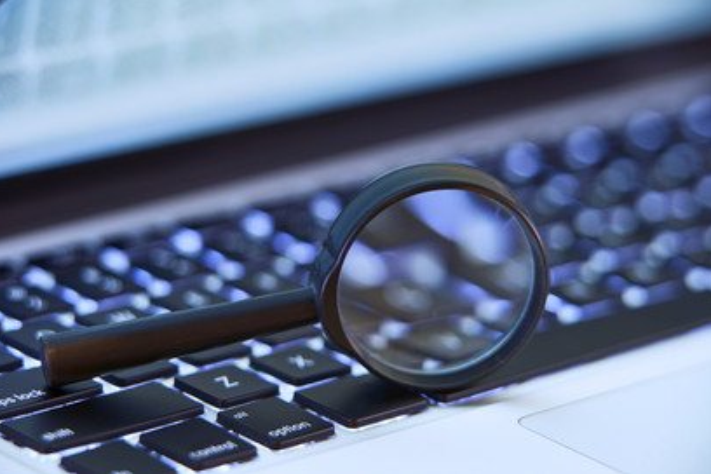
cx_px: 355
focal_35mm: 162
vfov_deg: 8.5
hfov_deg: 12.7
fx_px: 3199
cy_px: 236
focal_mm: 160
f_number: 4
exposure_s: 1.6
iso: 50
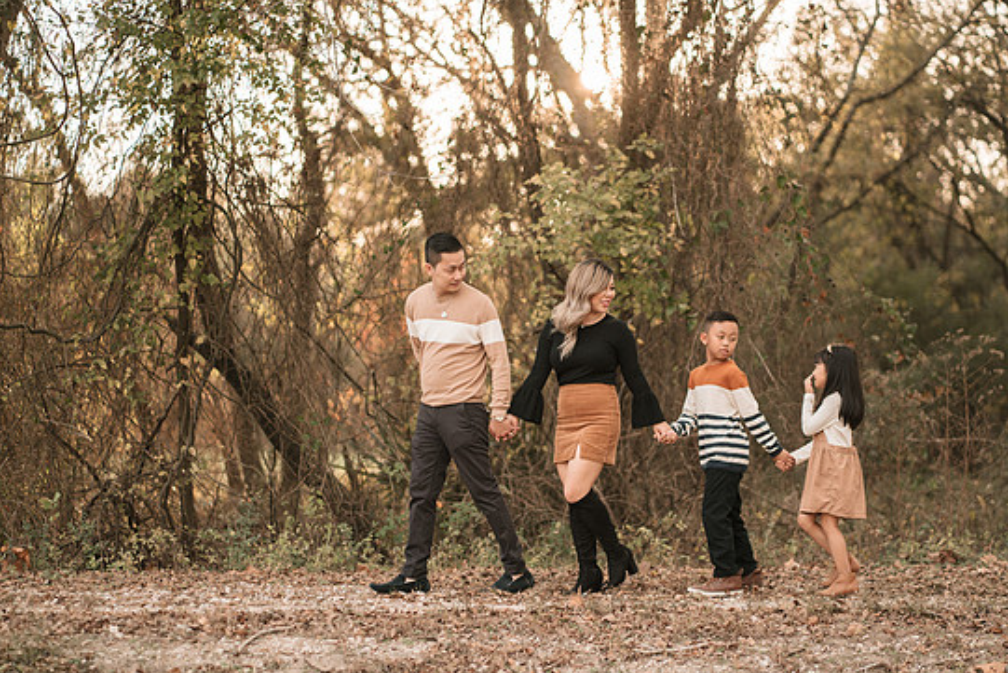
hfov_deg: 21.9
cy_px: 344
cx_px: 535
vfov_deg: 14.7
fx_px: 2605
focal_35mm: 93
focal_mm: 85
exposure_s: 1/800
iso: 200
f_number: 1.8
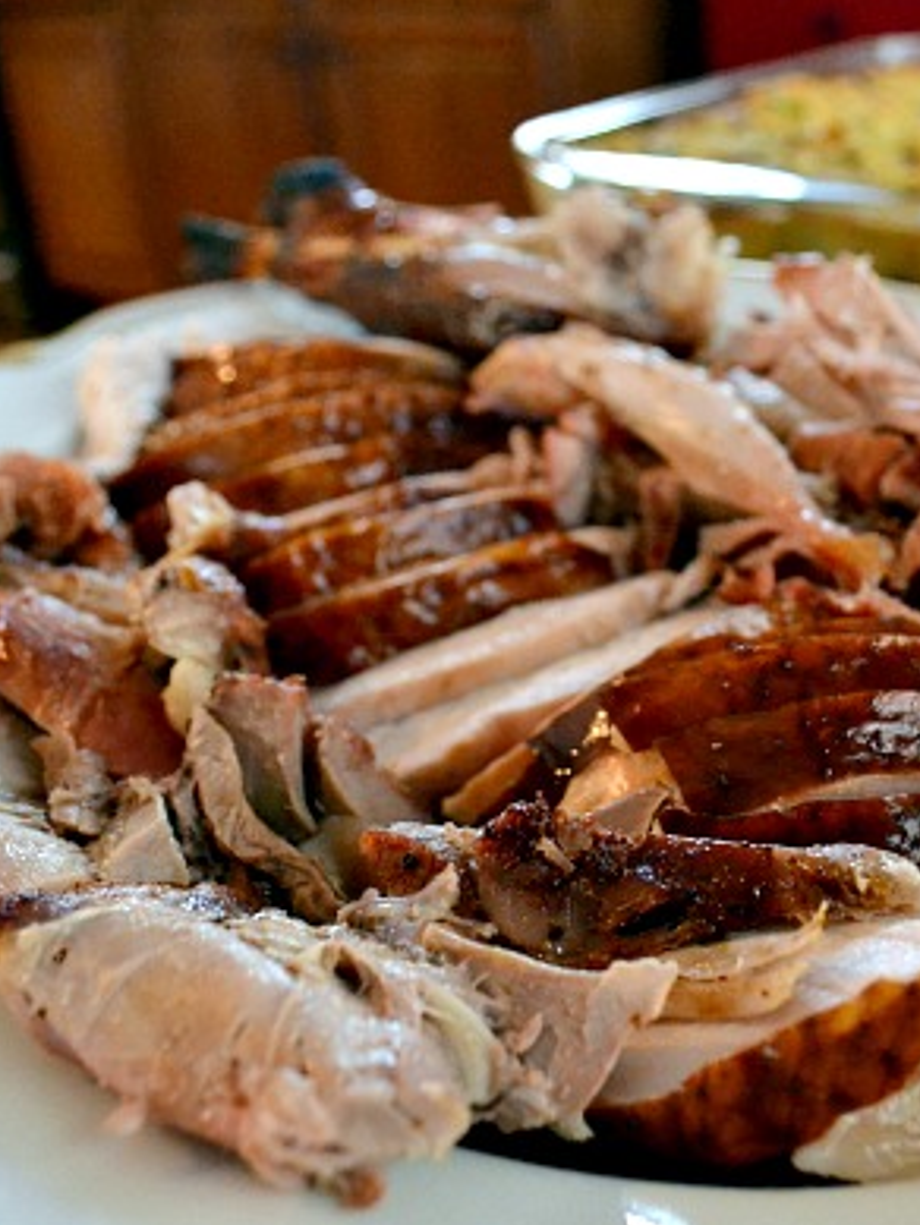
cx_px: 715
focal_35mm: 40
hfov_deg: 35.0
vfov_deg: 46.8
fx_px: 1417
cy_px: 617
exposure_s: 1/50
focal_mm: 18
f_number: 3.5
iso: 3200
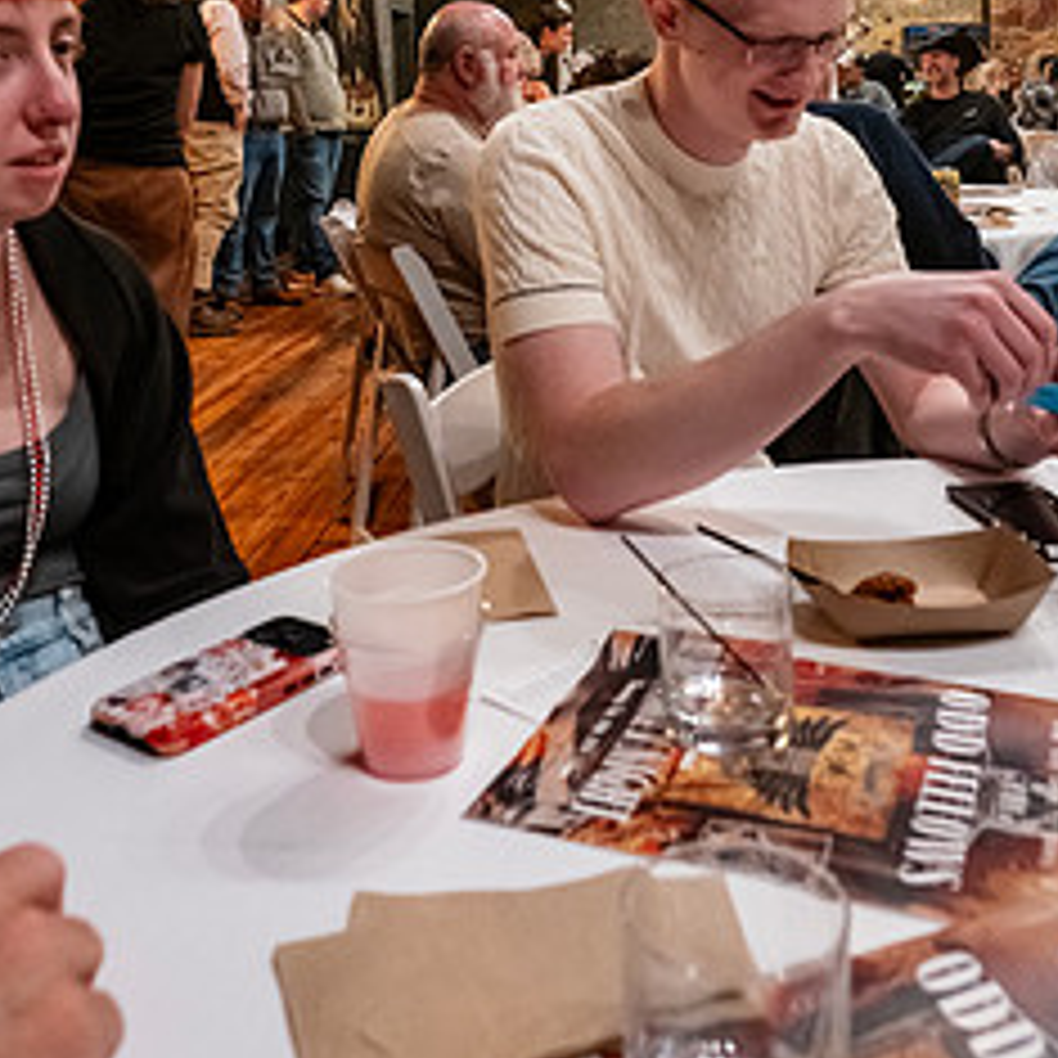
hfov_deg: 42.8
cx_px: 558
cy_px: 140
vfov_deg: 40.2
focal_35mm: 39
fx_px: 1349
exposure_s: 1/40
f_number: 6.3
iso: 6400
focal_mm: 24
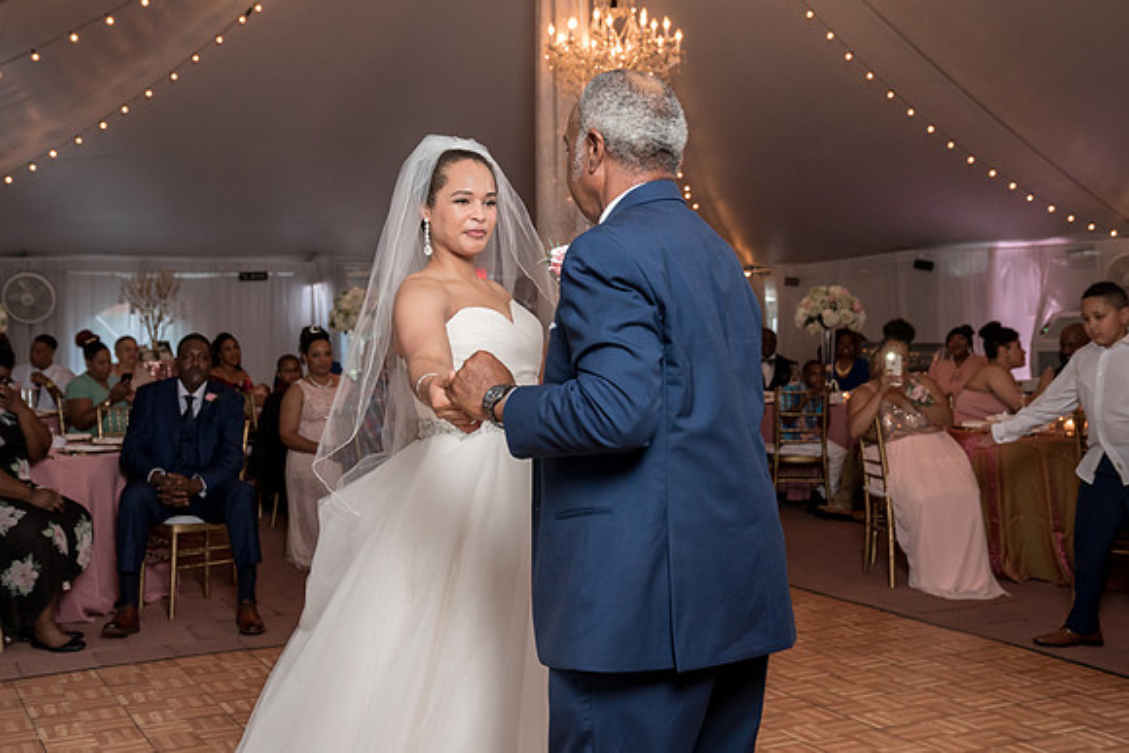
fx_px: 1334
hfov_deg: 45.9
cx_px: 528
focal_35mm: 43
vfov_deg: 31.5
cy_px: 319
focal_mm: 35
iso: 2000
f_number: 4
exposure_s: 1/200
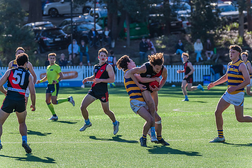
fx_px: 2391
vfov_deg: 4.0
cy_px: 84
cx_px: 126
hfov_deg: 6.0
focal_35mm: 342
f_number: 9
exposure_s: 1/1250
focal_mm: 340
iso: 800
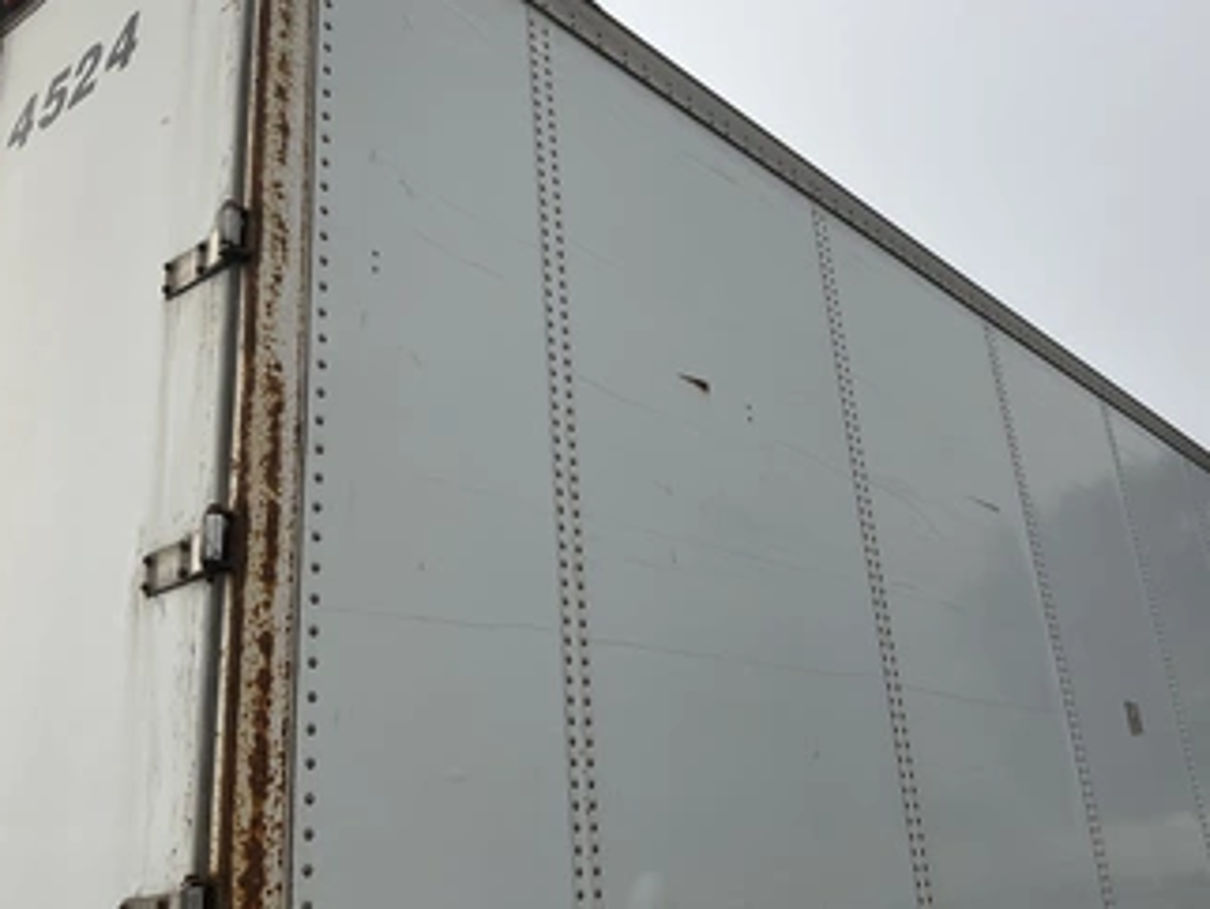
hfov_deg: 51.1
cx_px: 699
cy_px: 398
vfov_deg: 39.6
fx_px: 1259
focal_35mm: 36
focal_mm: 3
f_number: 1.8
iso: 25
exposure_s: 1/2227
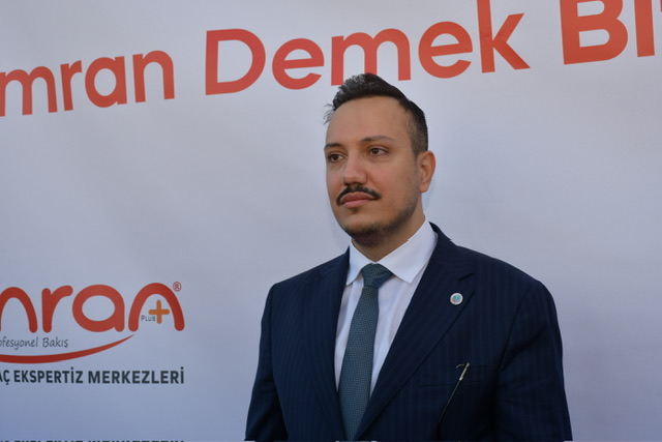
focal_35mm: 63
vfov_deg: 21.6
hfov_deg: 31.9
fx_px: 1159
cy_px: 221
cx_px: 331
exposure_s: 1/200
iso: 100
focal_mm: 42
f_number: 7.1
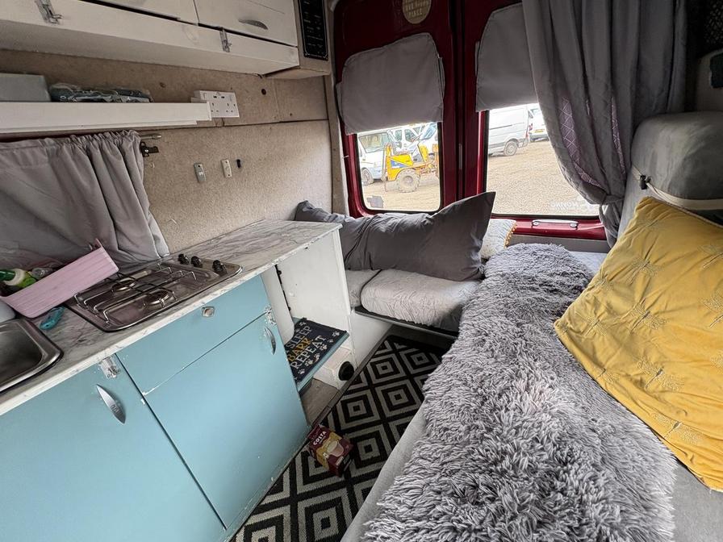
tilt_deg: -23.5
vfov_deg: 85.7
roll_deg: +9.4
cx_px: 362
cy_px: 271
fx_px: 292
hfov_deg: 102.1
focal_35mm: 14
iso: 64
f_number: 2.2
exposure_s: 1/99
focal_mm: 2.22
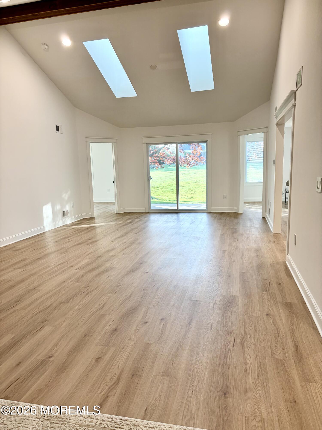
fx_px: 322
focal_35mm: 26
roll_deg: +1.2
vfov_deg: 67.3
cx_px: 161
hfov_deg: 53.1
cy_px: 215
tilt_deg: -9.0
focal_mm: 5.96
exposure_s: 1/120
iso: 80
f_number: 1.6
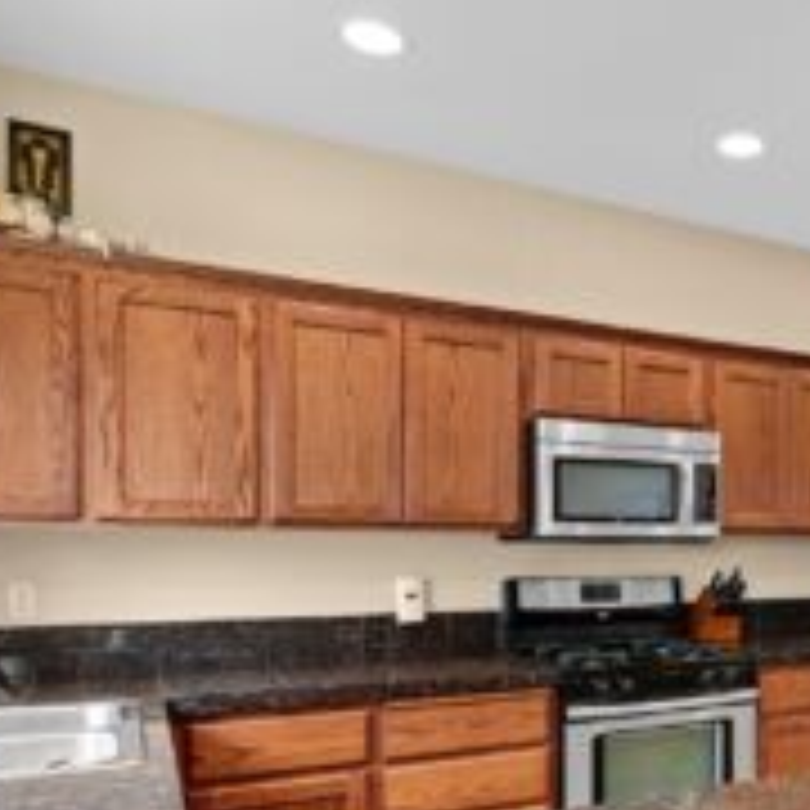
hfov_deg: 43.3
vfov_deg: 47.3
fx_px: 900
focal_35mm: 34
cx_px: 760
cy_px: 565
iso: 200
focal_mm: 18
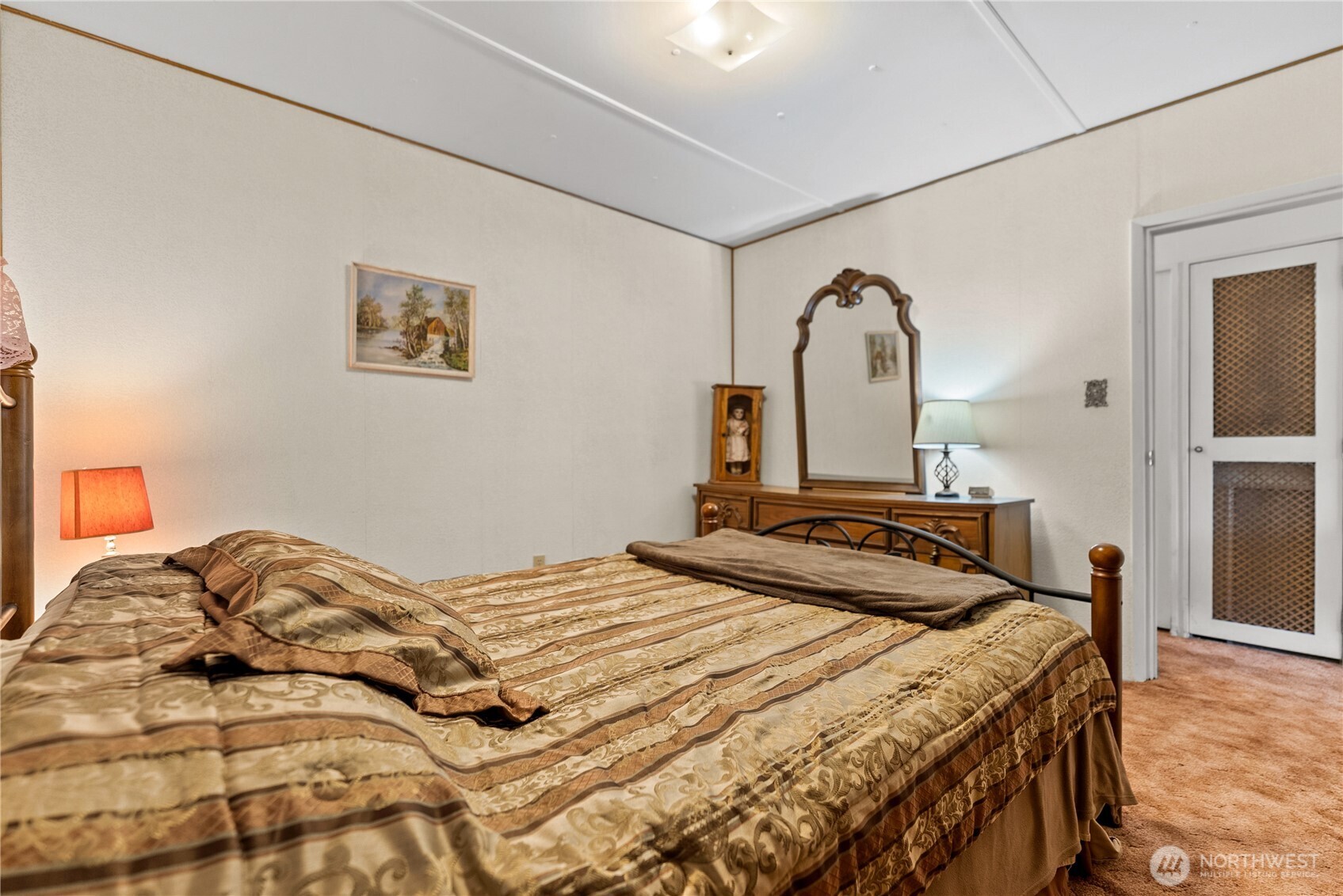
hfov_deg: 98.9
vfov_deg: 75.9
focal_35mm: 15
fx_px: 575
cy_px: 448
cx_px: 672
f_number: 2.8
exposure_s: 1/6
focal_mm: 15.4
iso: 400
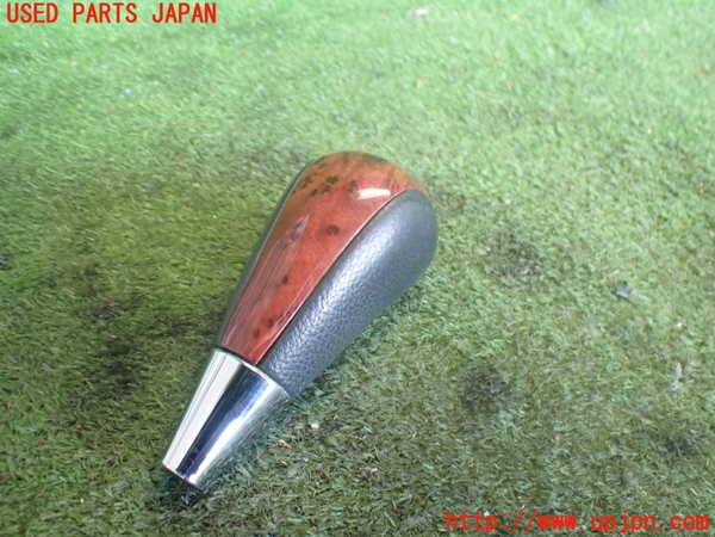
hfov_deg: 60.0
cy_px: 268
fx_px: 620
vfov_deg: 46.8
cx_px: 358
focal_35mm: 30
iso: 800
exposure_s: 1/60
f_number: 2.3
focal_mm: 5.4
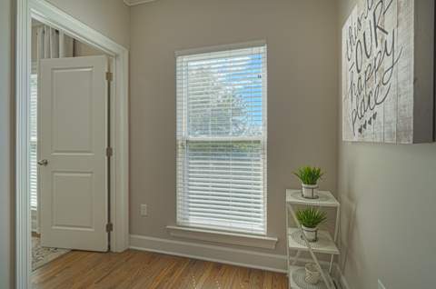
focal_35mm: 16
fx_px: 199
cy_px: 144
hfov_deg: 95.1
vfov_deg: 71.8
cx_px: 218
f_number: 4
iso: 250
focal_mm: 16.5
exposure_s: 1/30
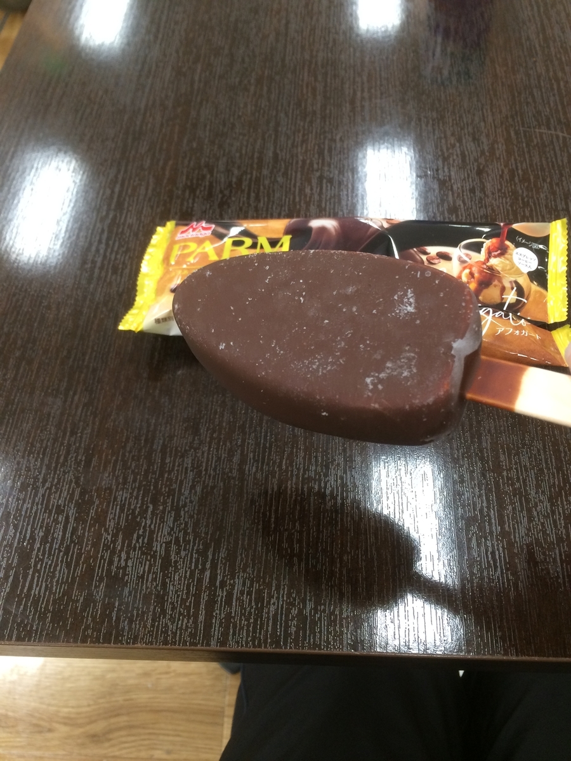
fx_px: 638
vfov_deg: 61.7
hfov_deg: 48.2
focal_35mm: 29
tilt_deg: -58.3
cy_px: 380
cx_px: 286
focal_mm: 4.15
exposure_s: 1/30
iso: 125
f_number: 2.2
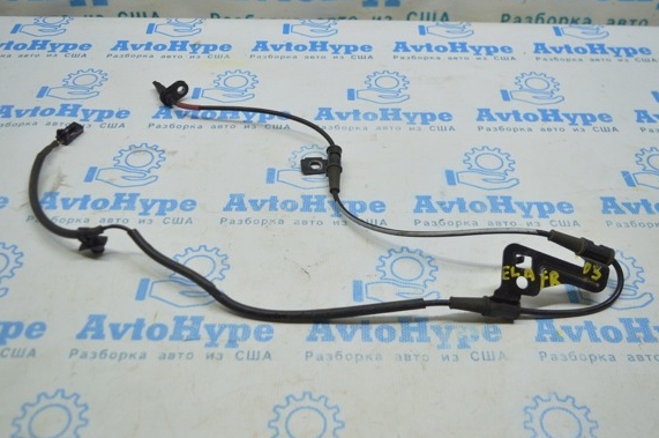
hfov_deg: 51.9
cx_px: 319
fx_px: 676
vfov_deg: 35.8
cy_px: 205
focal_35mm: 37
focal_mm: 22
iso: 400
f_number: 3.8
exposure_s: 1/100
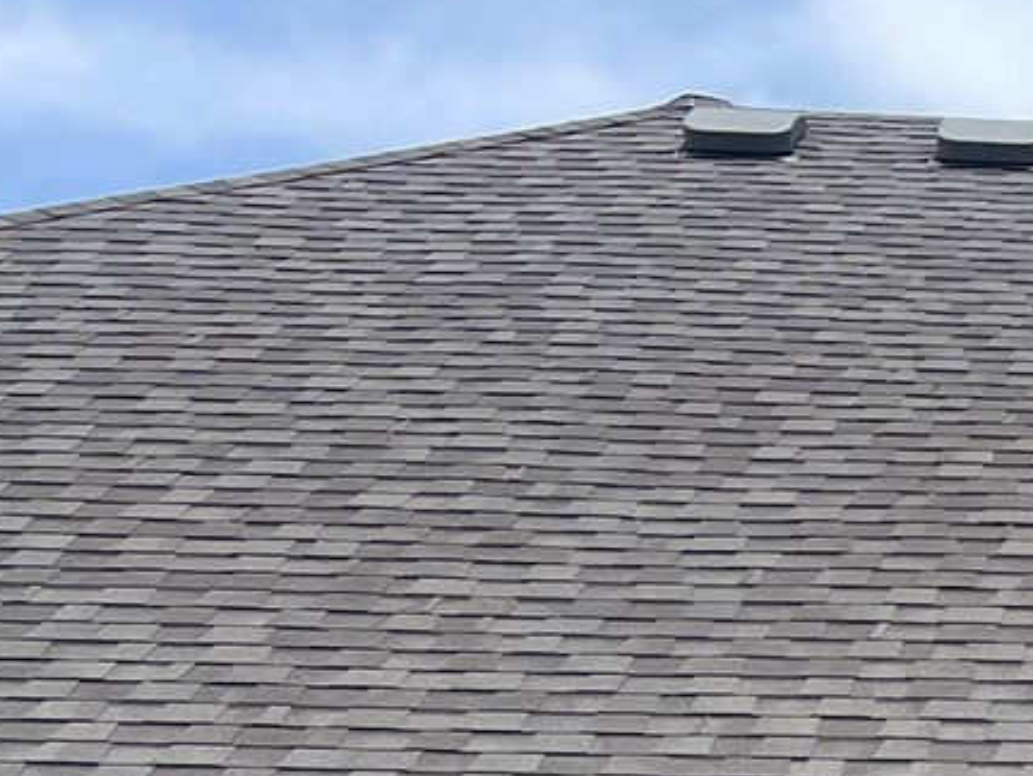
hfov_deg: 14.6
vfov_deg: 10.9
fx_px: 3553
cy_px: 1754
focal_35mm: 119
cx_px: 1828
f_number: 1.6
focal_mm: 5.1
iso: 32
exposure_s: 1/2433
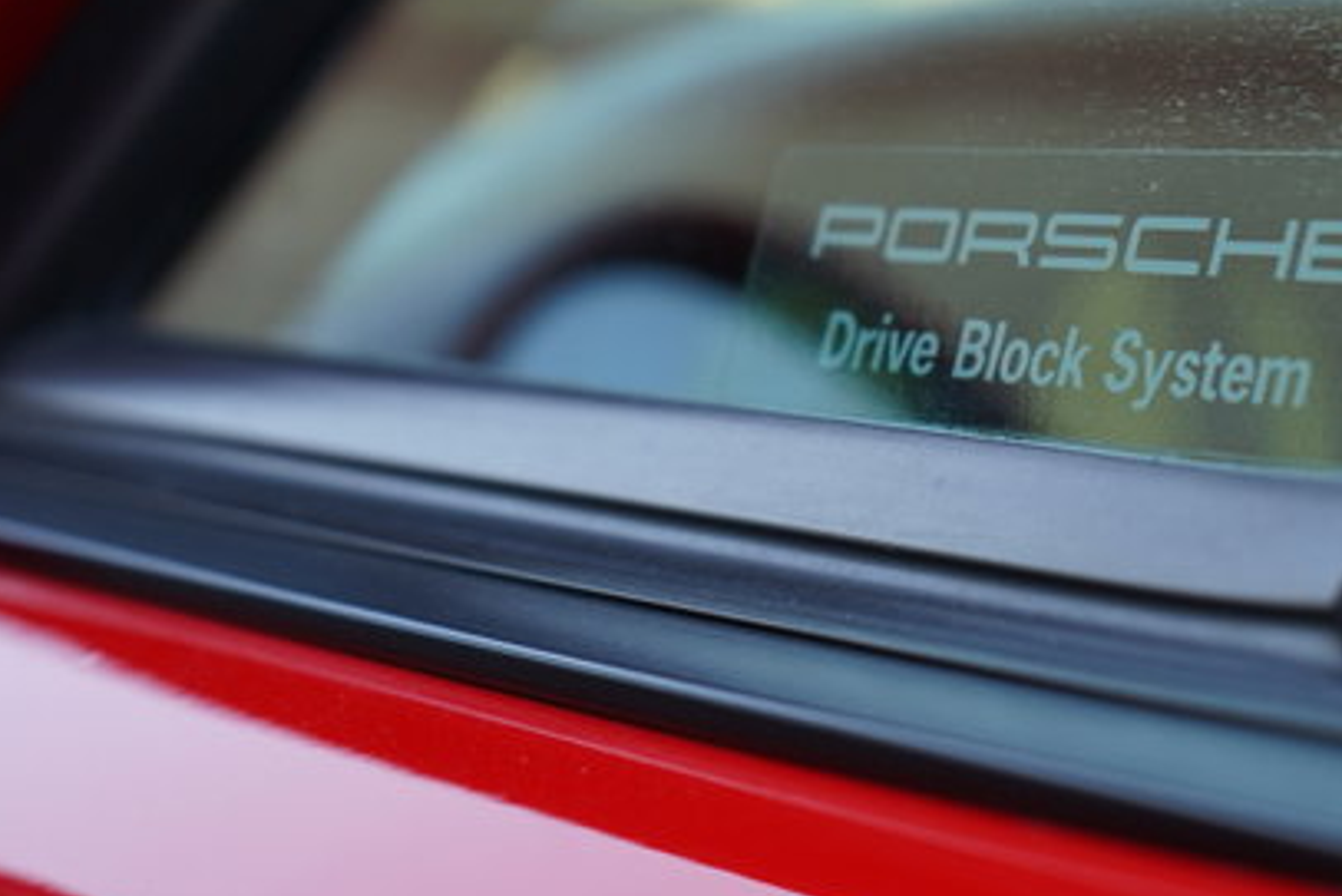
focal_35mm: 87
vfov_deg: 15.7
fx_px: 3244
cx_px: 1084
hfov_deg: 23.0
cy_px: 403
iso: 200
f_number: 4.5
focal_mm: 46
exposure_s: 1/160
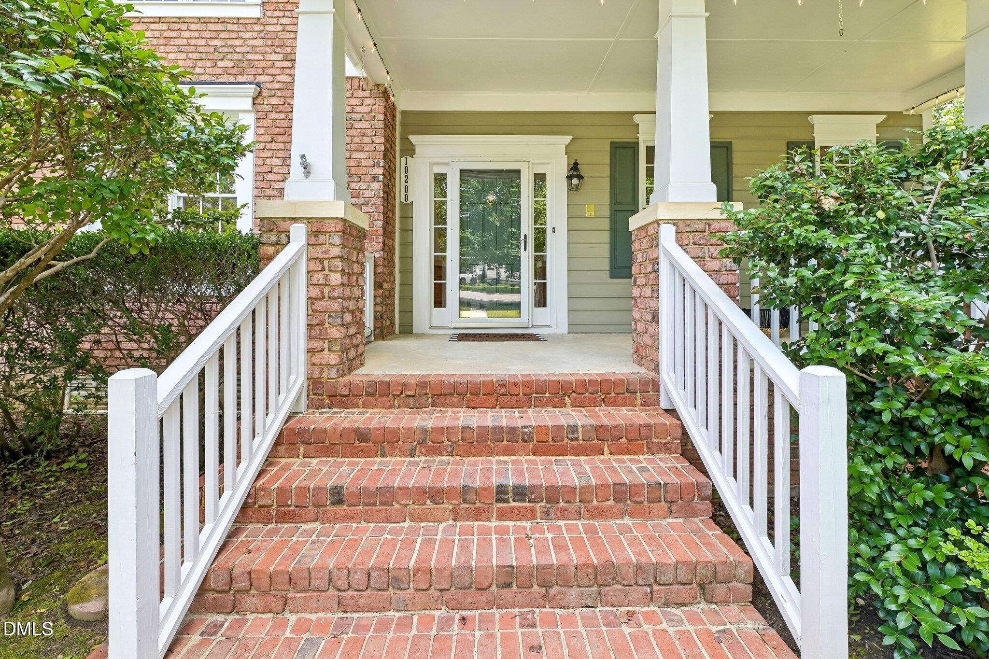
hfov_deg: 104.3
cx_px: 494
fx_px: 385
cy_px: 330
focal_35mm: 14
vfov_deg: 81.2
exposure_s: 1/80
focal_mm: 14
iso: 200
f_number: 9
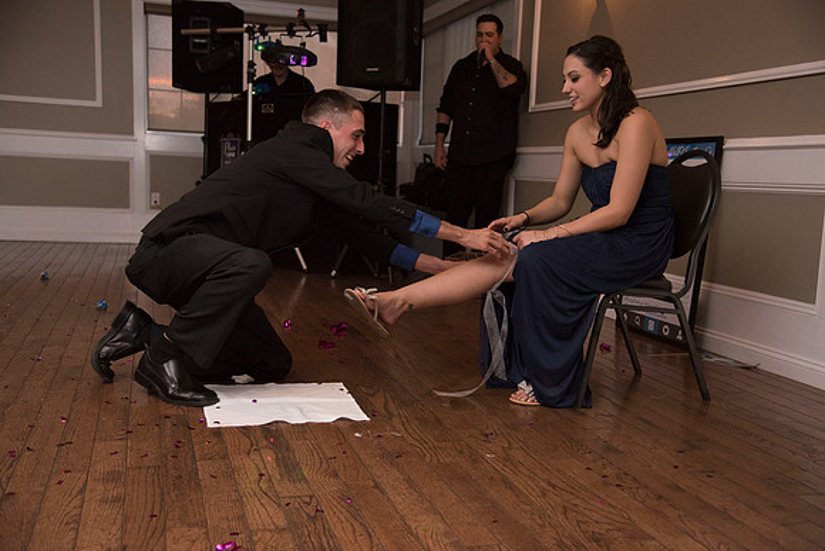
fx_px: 871
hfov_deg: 50.7
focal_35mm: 38
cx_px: 412
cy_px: 276
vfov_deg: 35.1
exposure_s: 1/200
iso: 2000
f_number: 4
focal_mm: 38
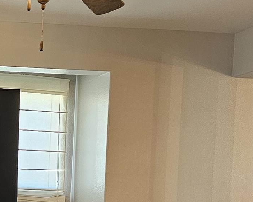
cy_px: 226
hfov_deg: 17.5
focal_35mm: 98
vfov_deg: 15.3
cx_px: -134
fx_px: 734
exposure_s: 1/60
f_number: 1.7
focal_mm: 6.3
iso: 640
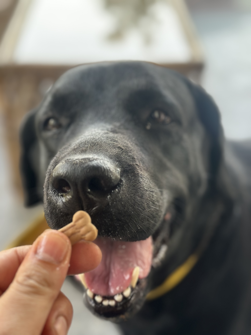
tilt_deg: -34.0
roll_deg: -1.0
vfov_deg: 39.7
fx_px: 464
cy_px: 168
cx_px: 126
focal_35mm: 48
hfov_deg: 30.3
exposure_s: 1/91
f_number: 1.78
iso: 125
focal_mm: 6.86
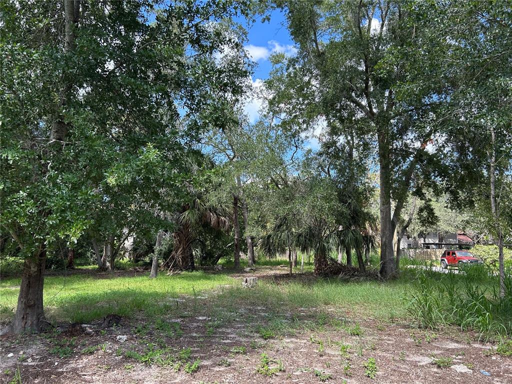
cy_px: 192
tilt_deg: +9.0
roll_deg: -1.1
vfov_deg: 53.1
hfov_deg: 67.3
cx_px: 256
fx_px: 385
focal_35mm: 26
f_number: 1.5
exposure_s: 1/775
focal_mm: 5.7
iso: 50
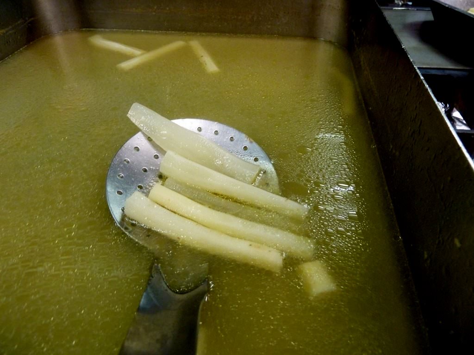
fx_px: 342
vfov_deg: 54.9
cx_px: 237
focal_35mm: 25
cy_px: 178
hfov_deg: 69.4
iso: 400
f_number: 3.3
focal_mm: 4.1
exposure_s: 1/15
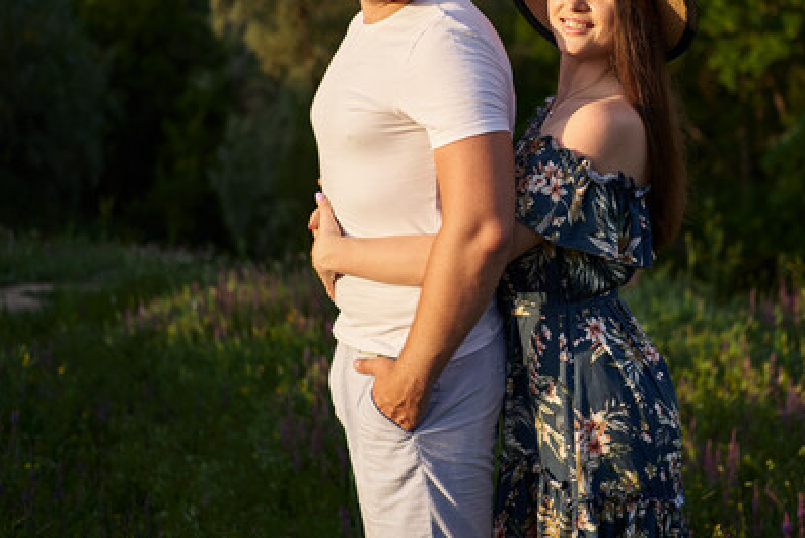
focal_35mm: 52
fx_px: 1163
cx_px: 505
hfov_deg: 37.9
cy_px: 172
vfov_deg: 25.8
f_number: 1.8
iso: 200
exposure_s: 1/4000
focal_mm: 35
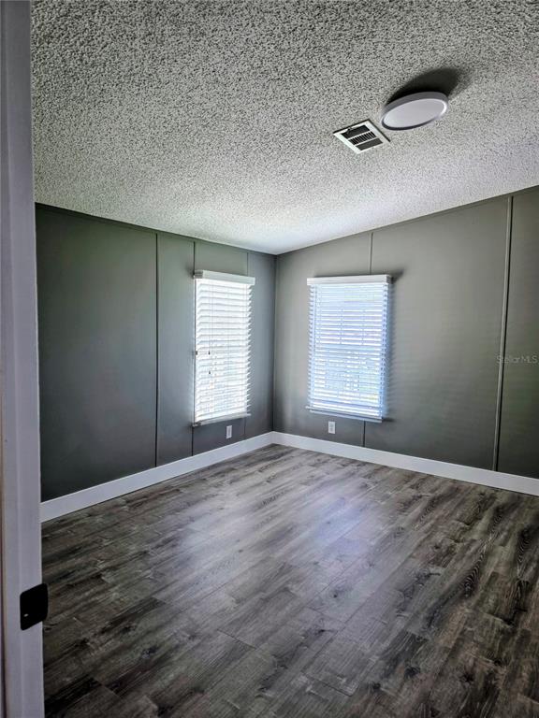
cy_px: 359
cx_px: 270
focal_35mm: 23
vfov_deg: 73.9
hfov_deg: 58.9
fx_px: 478
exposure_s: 1/120
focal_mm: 6.3
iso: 100
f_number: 1.7
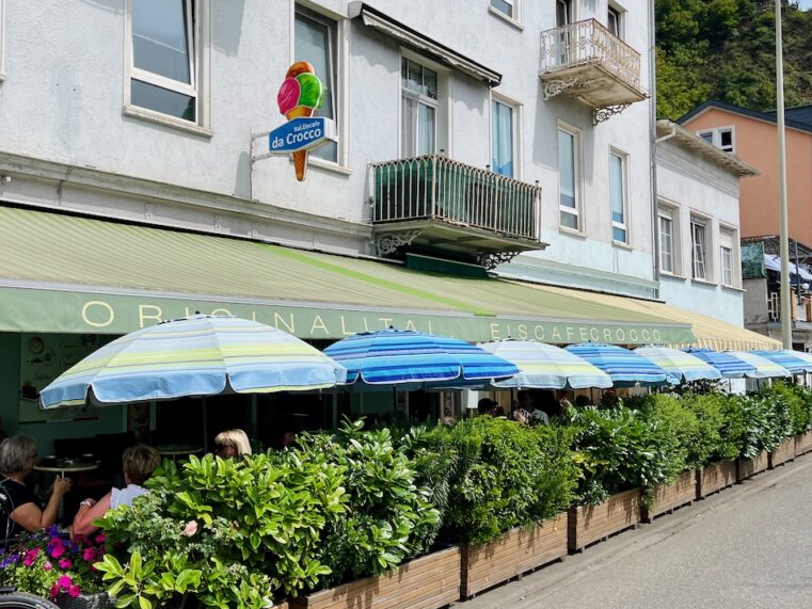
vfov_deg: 40.7
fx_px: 821
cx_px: 289
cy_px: 332
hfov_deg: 51.9
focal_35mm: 35
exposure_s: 1/4651
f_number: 1.6
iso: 50
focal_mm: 5.1
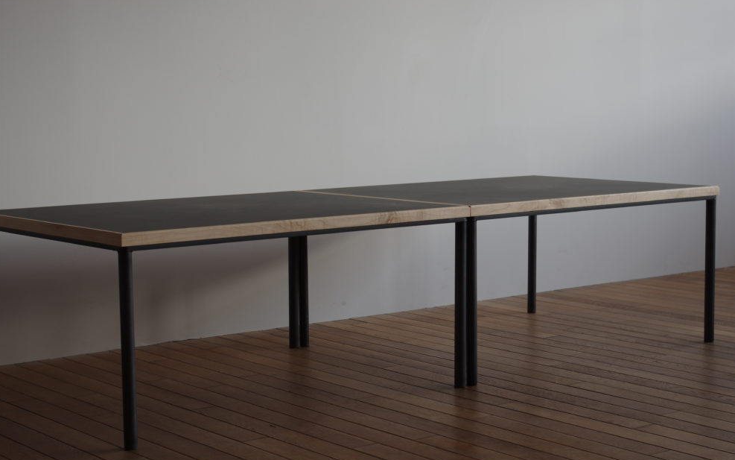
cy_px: 227
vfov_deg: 18.7
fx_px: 1393
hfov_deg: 29.6
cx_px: 367
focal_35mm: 70
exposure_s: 1/10
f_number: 8
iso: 100
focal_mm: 45
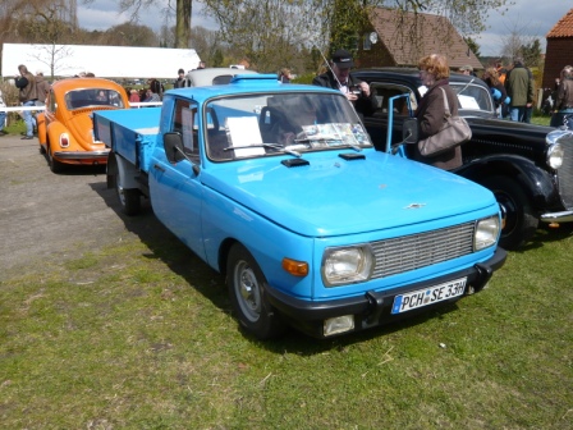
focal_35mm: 30
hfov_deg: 60.0
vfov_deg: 46.8
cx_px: 286
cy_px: 215
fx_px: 497
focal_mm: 4.9
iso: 100
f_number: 8
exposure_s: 1/160
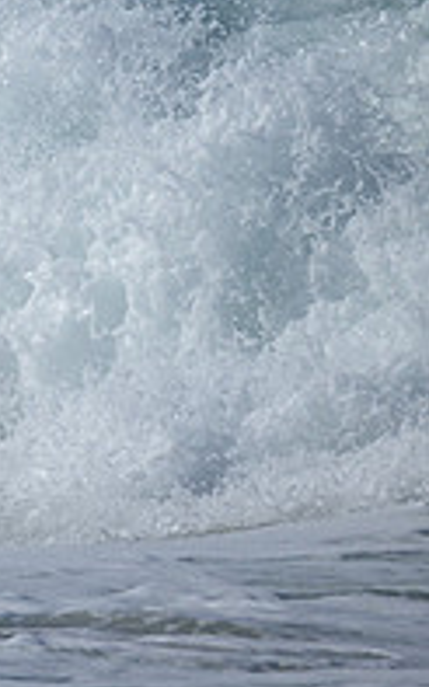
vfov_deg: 0.9
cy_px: 37
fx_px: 45022
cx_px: -579
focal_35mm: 2405
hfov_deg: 0.5
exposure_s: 1/2500
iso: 160
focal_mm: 800
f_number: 6.3
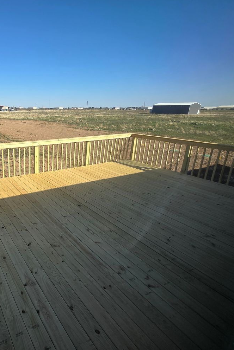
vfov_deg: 86.9
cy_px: 171
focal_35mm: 19
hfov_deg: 57.1
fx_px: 185
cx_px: 31
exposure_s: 1/1126
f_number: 2.2
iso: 50
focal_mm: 2.2
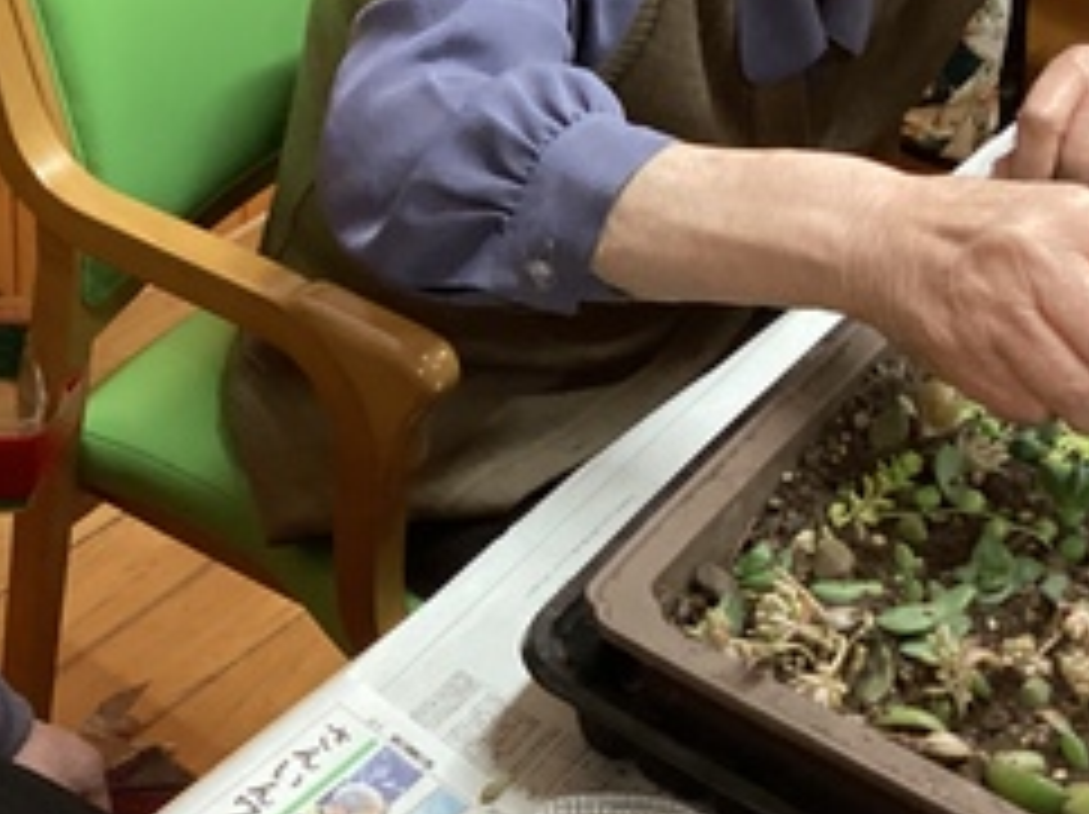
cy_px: 432
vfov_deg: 19.1
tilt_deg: -41.1
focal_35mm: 77
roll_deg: -1.2
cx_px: 279
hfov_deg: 25.1
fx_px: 2420
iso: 320
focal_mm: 3.3
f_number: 2.4
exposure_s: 1/60
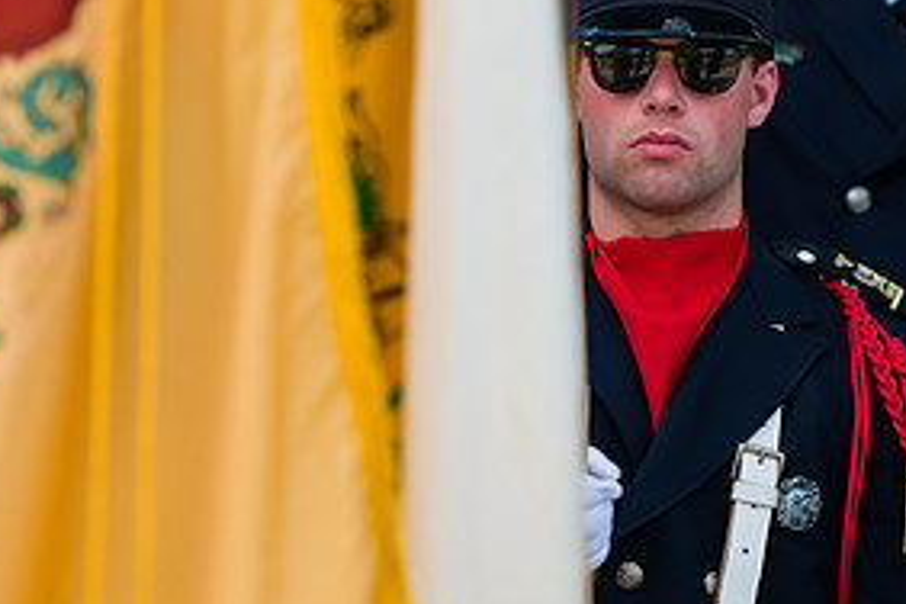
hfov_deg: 7.2
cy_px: 80
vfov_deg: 4.8
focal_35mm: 288
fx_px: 7247
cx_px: 575
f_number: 3.2
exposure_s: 1/1600
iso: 200
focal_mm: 140
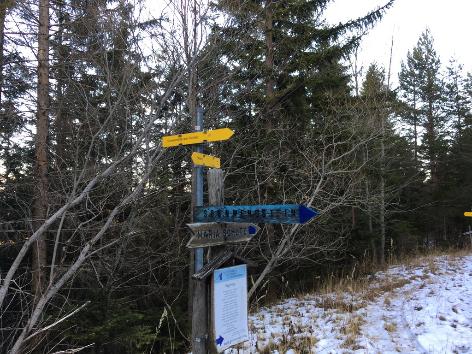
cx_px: 236
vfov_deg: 48.2
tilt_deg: +2.5
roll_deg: +1.7
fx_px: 395
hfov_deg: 61.7
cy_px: 177
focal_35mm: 29
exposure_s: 1/50
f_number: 2.2
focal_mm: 4.15
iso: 25
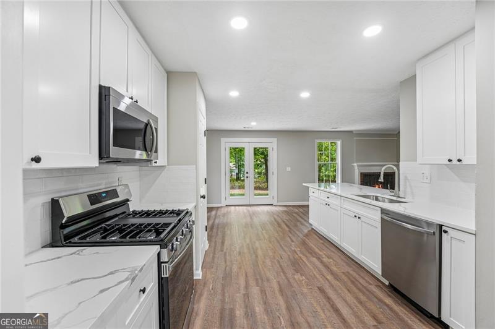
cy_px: 164
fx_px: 192
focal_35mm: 14
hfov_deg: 104.3
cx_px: 248
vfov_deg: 81.1
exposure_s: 1/15
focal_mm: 14
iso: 320
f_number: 8
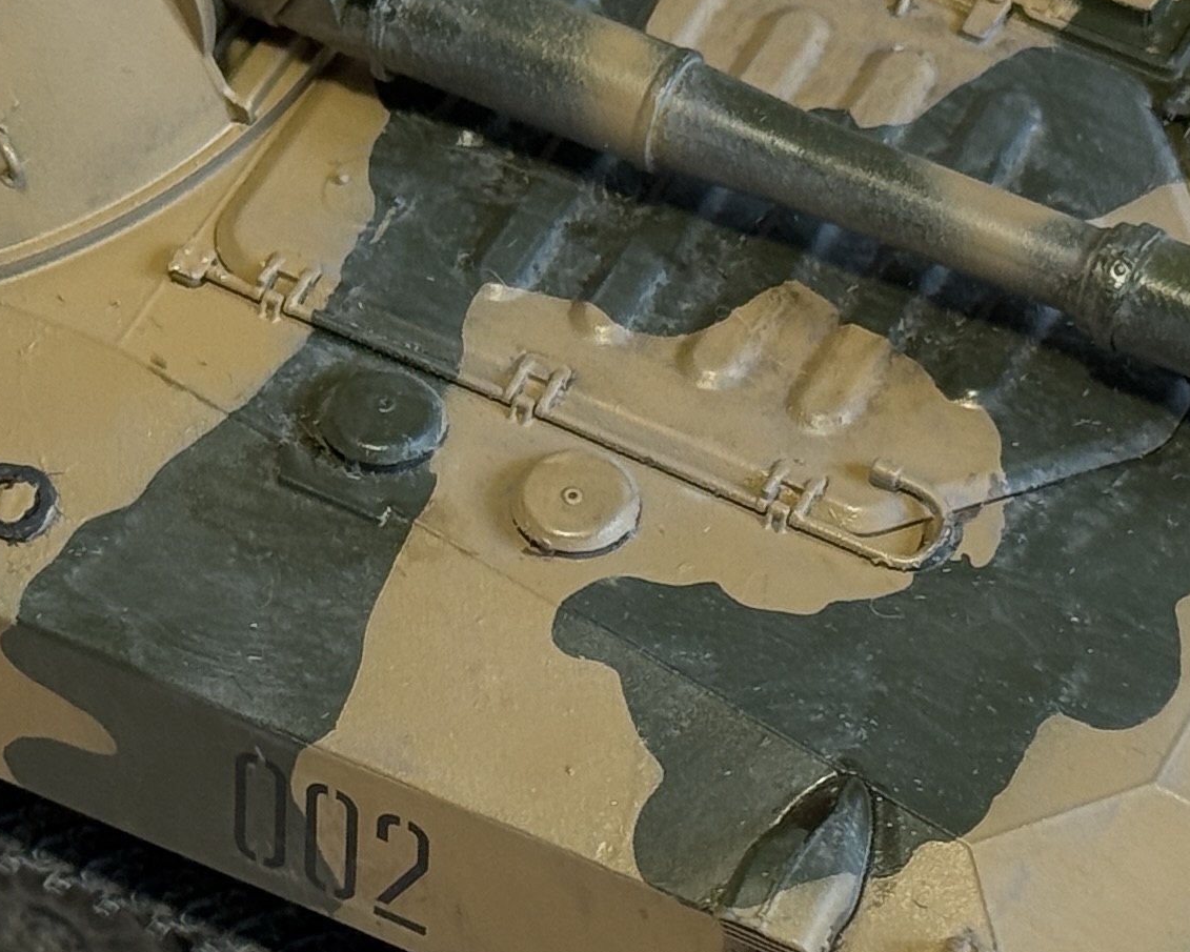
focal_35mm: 167
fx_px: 5882
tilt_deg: -52.4
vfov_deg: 9.3
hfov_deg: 11.5
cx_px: 458
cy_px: 572
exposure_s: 1/228
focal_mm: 6.76
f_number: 1.78
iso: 64
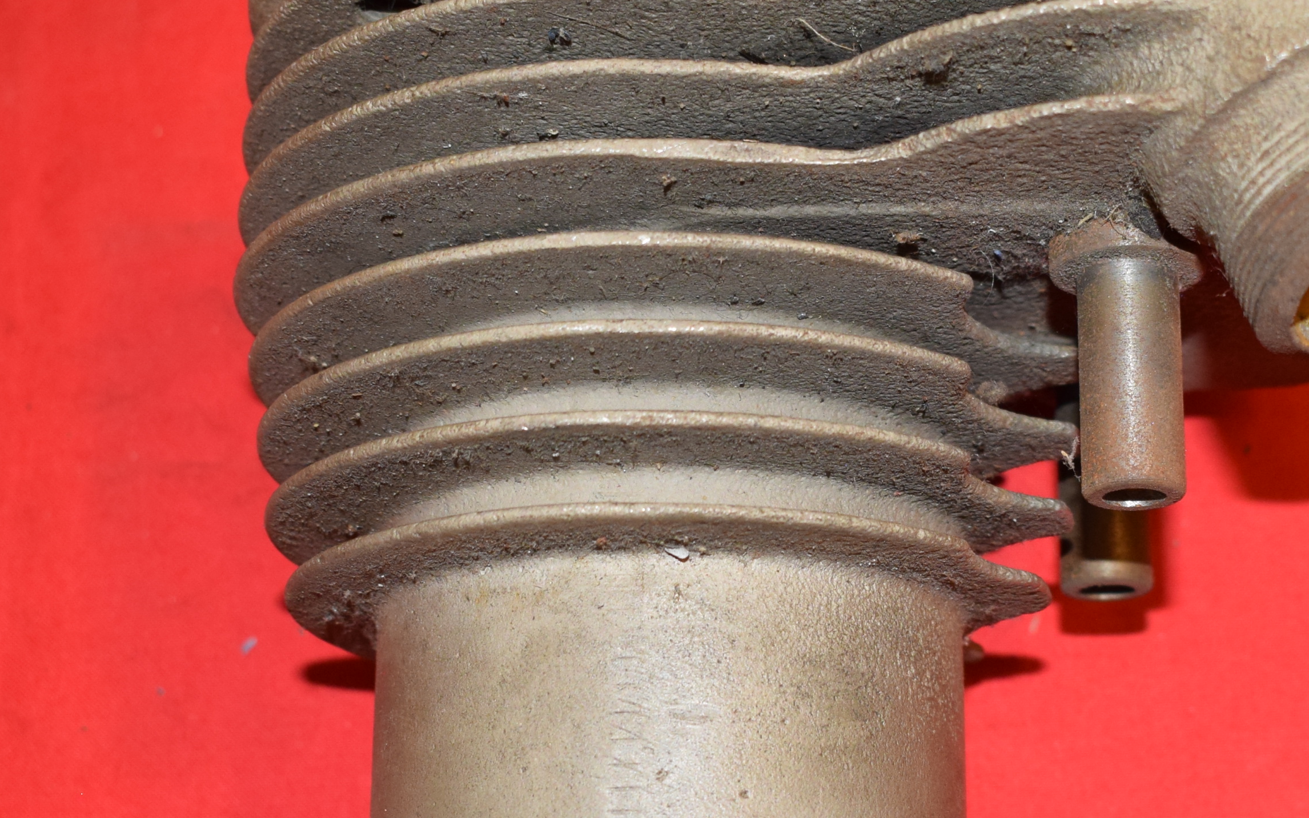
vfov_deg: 16.7
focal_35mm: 78
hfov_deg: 26.3
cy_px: 496
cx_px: 865
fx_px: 2782
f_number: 5
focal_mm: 26
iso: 640
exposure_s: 1/100
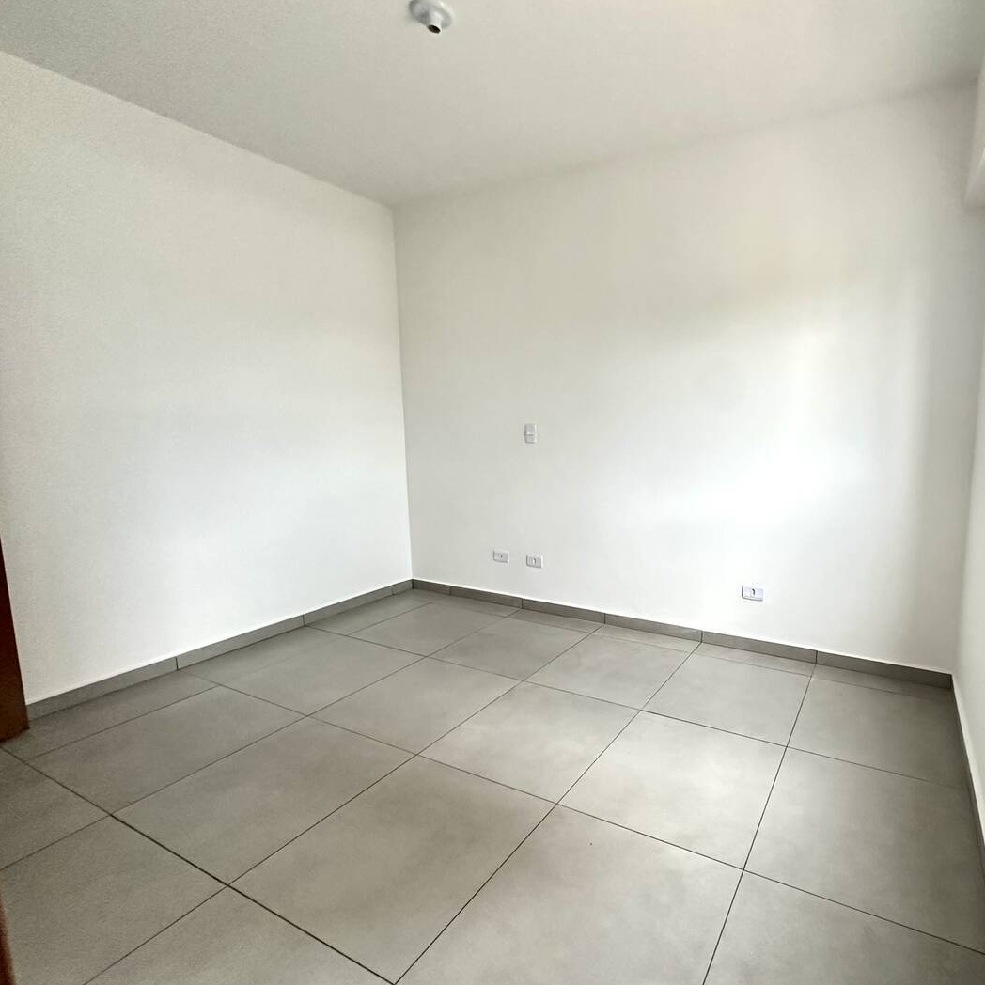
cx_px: 661
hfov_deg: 81.0
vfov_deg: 84.0
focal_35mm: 17
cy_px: 489
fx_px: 547
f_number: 2.2
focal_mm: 2.22
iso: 320
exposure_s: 1/99
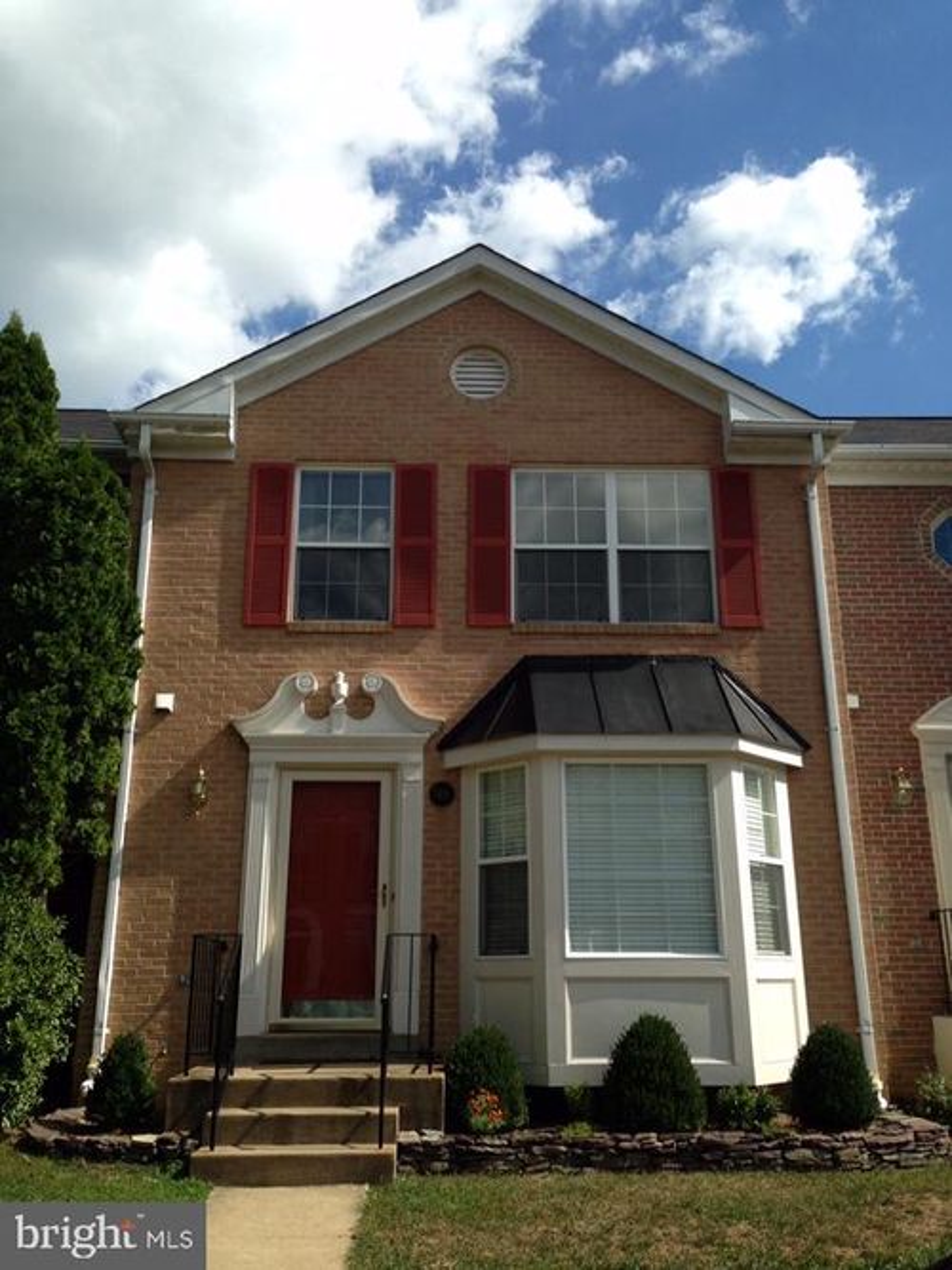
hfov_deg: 42.9
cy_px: 635
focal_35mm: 33
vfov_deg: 55.4
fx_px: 1210
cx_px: 476
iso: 50
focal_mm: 4.13
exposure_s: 1/1550
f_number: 2.4
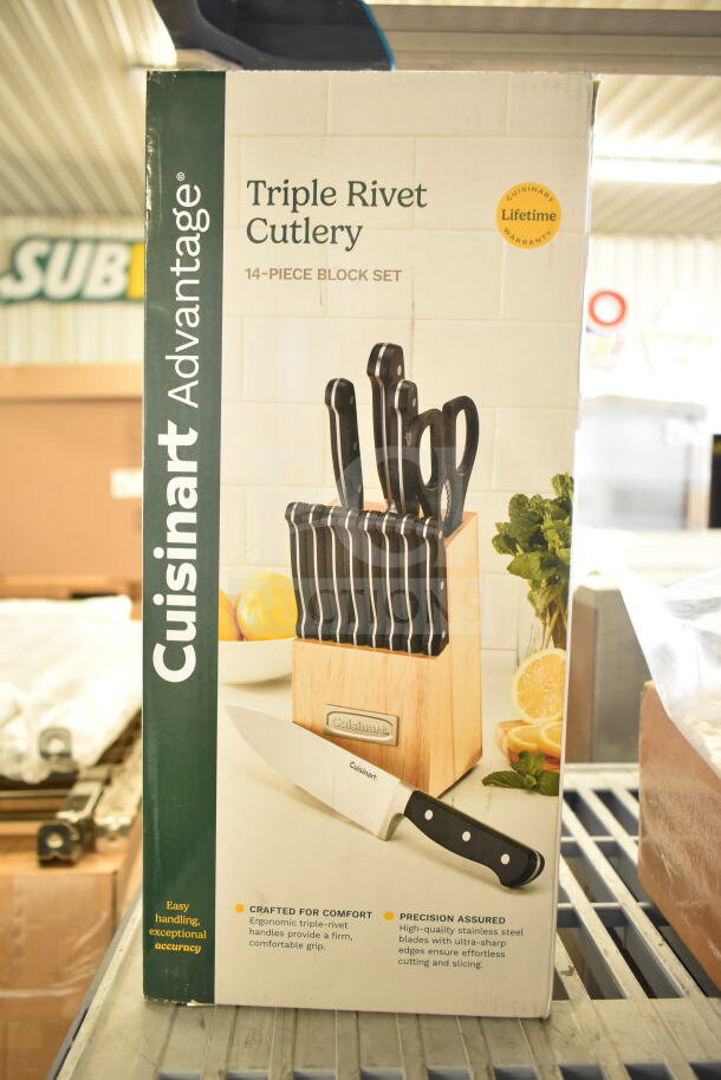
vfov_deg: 67.4
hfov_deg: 48.0
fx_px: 810
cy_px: 540
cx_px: 360
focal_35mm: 27
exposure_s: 1/60
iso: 1600
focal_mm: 18
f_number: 4
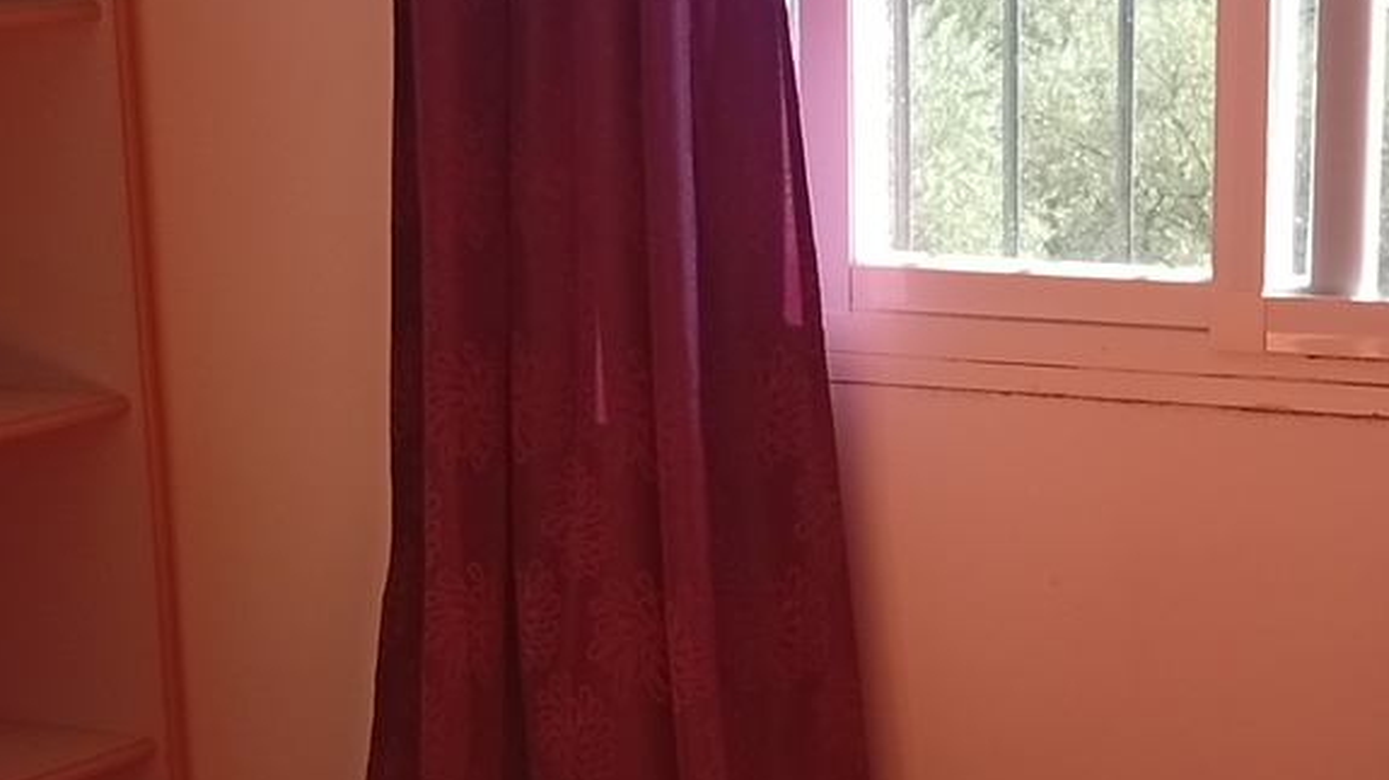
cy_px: 833
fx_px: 3608
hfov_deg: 21.8
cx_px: 668
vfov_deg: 12.2
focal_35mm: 98
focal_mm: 3.84
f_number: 1.8
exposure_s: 1/132
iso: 50
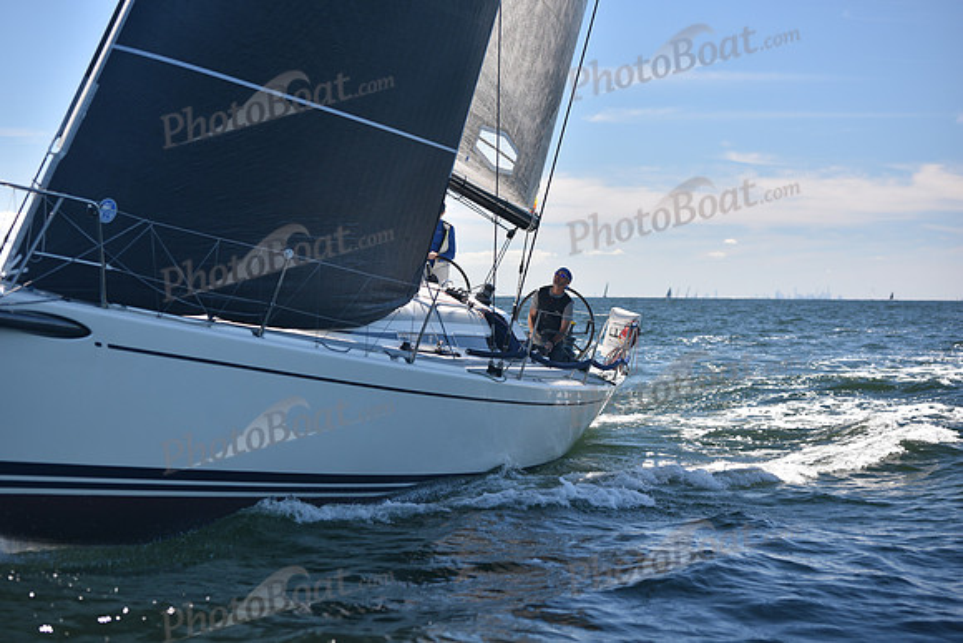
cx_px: 482
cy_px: 322
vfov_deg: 19.5
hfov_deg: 28.8
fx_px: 1873
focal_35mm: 70
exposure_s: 1/800
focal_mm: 70
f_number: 3.5
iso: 200
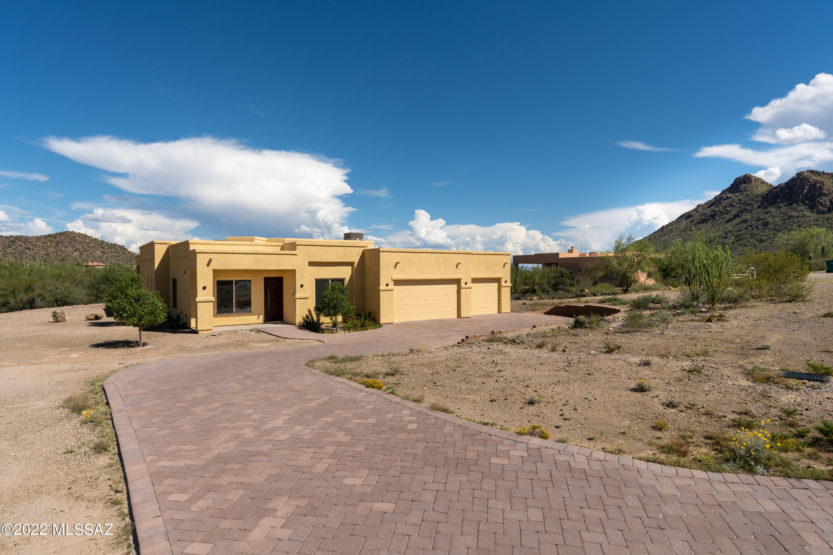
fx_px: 474
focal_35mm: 20
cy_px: 278
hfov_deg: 82.6
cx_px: 416
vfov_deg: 60.7
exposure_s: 1/320
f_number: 10
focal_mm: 20.5
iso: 100
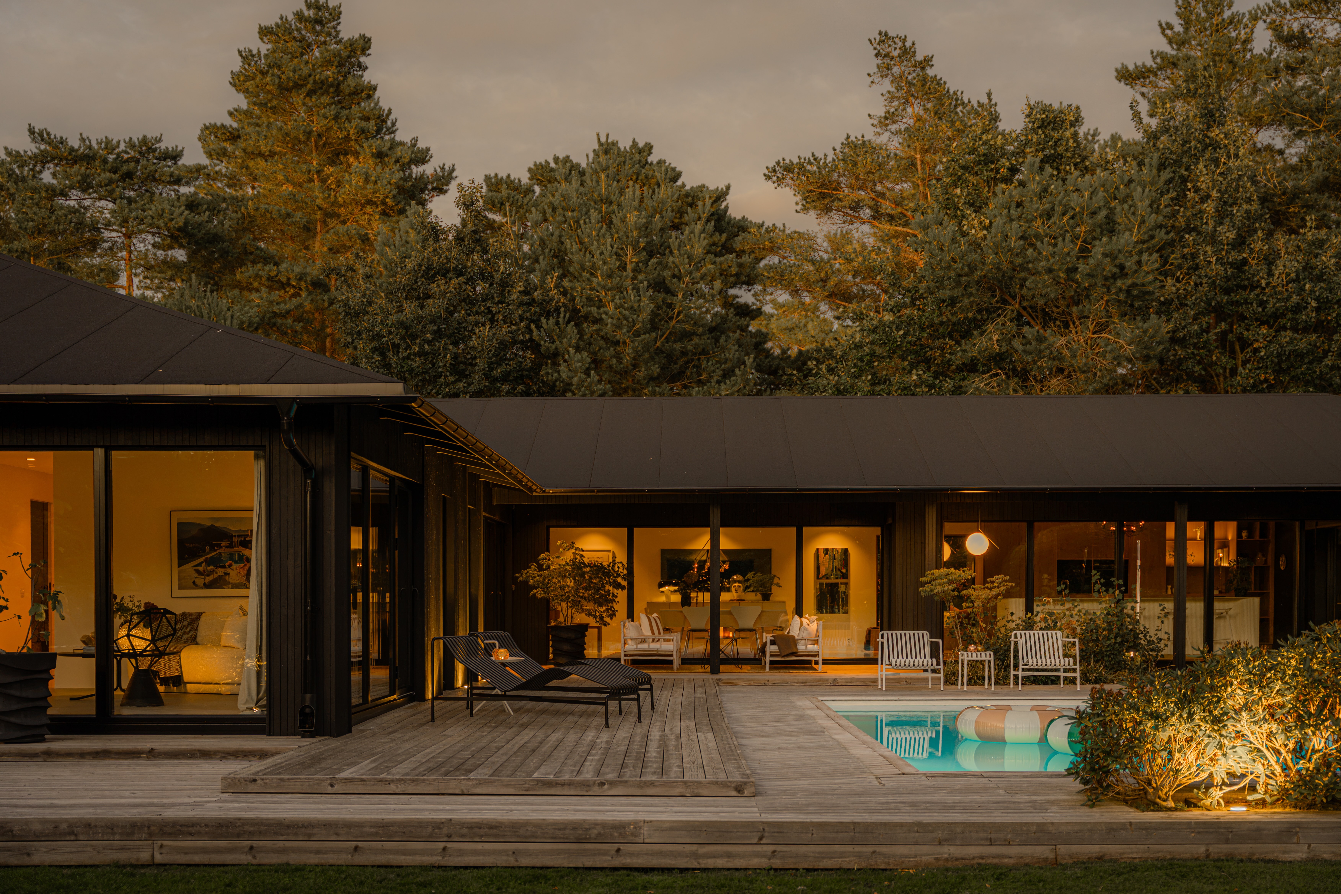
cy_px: 447
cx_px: 670
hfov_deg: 46.3
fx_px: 1568
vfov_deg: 31.8
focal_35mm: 42
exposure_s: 1/15
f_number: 3.2
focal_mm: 42.1
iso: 250
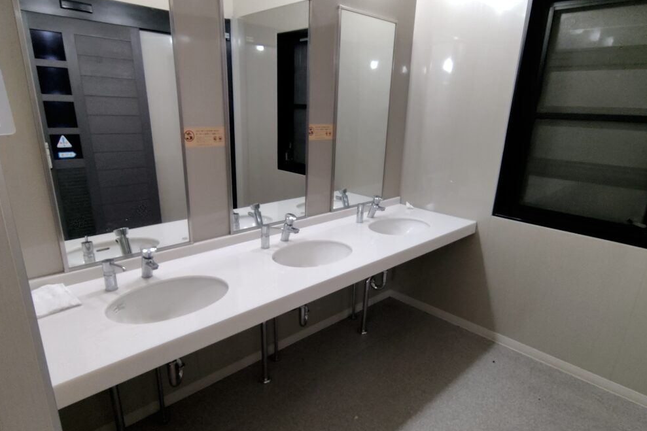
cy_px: 237
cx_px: 320
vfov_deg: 80.9
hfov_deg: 104.3
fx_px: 252
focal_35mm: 14
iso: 1767
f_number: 2.2
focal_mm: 2.16
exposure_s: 1/50
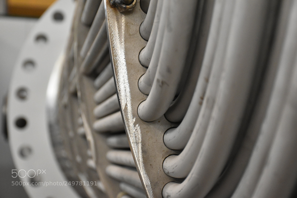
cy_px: 99
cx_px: 148
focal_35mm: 84
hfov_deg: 24.2
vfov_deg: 16.3
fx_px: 693
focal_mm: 56
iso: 3200
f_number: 5
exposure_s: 1/200
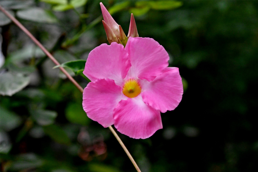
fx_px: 1003
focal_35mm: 140
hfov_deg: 14.7
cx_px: 129
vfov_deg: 9.8
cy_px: 86
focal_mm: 140
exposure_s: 1/8000
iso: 3200
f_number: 6.3
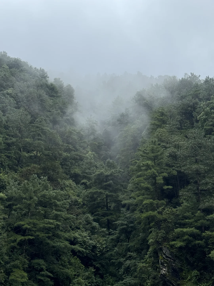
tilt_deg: +28.0
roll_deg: +0.7
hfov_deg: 30.3
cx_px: 107
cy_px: 143
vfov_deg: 39.7
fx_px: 396
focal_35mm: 48
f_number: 1.78
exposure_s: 1/1193
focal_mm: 6.76
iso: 64
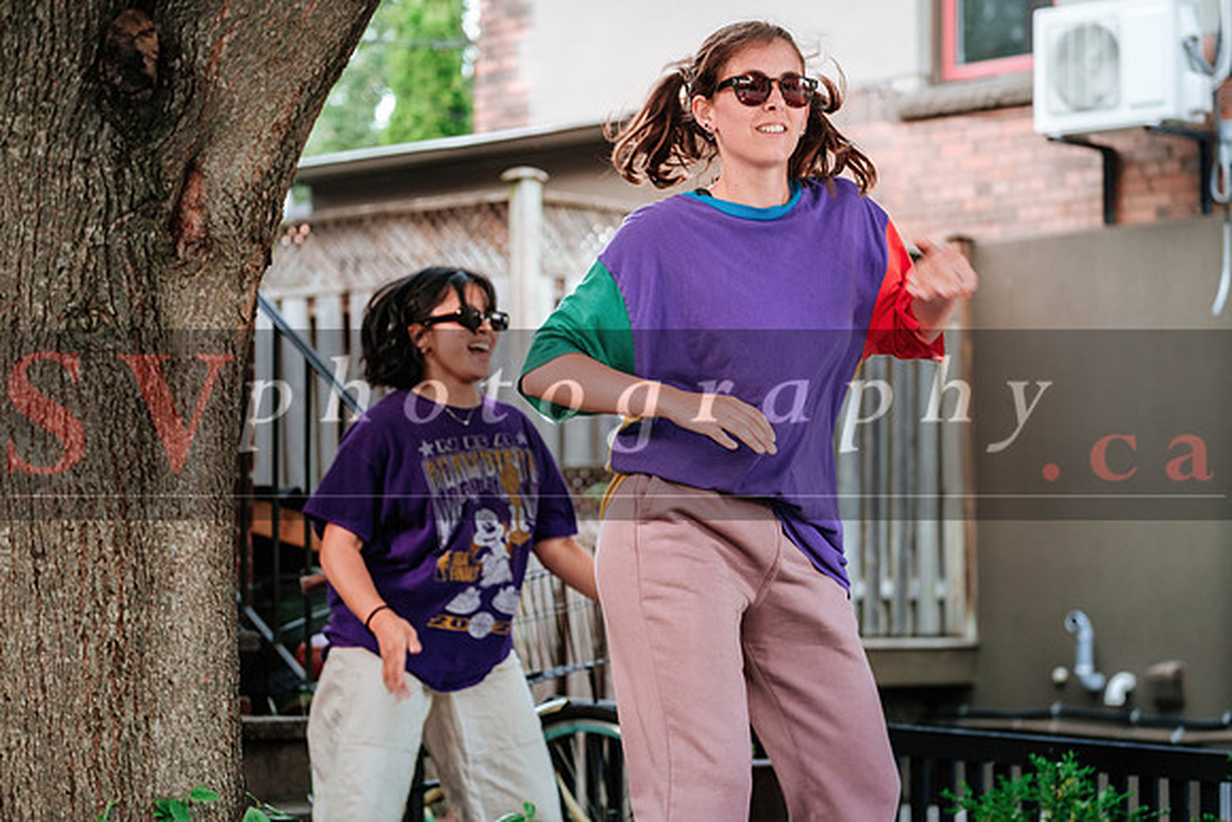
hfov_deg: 20.6
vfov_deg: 13.8
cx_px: 616
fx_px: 3389
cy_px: 411
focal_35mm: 99
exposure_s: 1/200
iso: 800
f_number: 2.8
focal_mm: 66
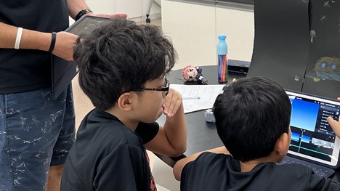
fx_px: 559
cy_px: -1
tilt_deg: -9.7
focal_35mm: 62
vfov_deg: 18.9
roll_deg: +0.2
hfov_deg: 33.4
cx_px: 243
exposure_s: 1/120
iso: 125
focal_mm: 5.1
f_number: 1.6
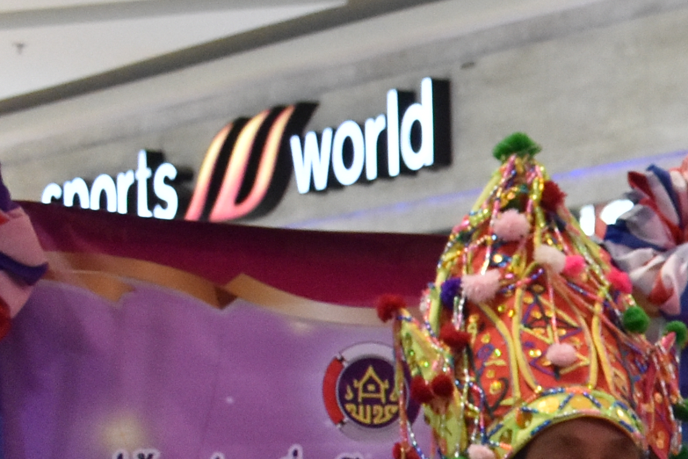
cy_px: 663
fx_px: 3336
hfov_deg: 10.5
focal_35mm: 175
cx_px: 1530
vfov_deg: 7.7
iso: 1250
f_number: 5
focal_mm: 23
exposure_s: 1/100
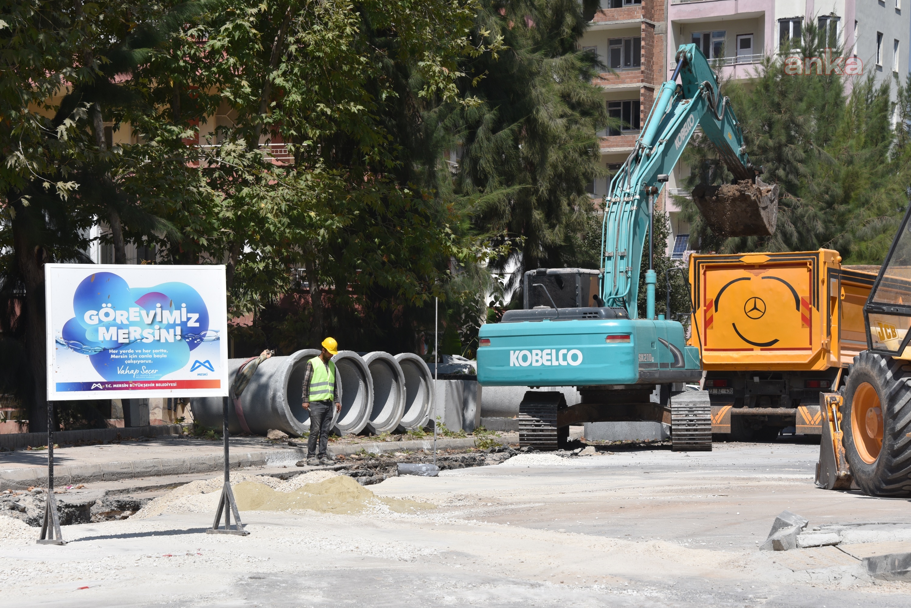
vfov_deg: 14.0
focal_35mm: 98
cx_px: 456
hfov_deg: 20.8
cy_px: 304
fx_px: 2481
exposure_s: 1/640
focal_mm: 98
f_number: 13
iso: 400
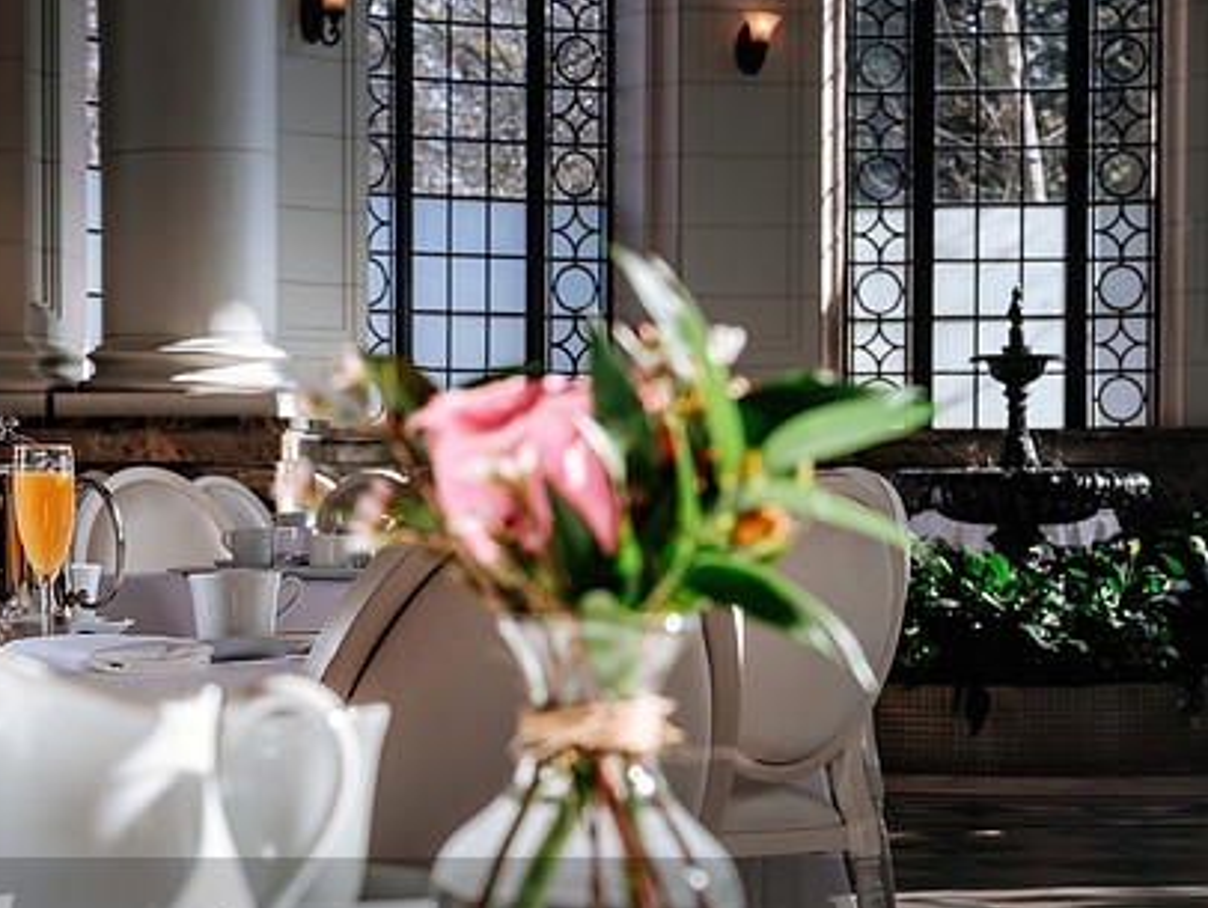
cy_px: 549
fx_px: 3597
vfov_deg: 14.4
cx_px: 387
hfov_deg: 19.0
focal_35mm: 103
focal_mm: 50
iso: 200
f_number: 8
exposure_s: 1/125
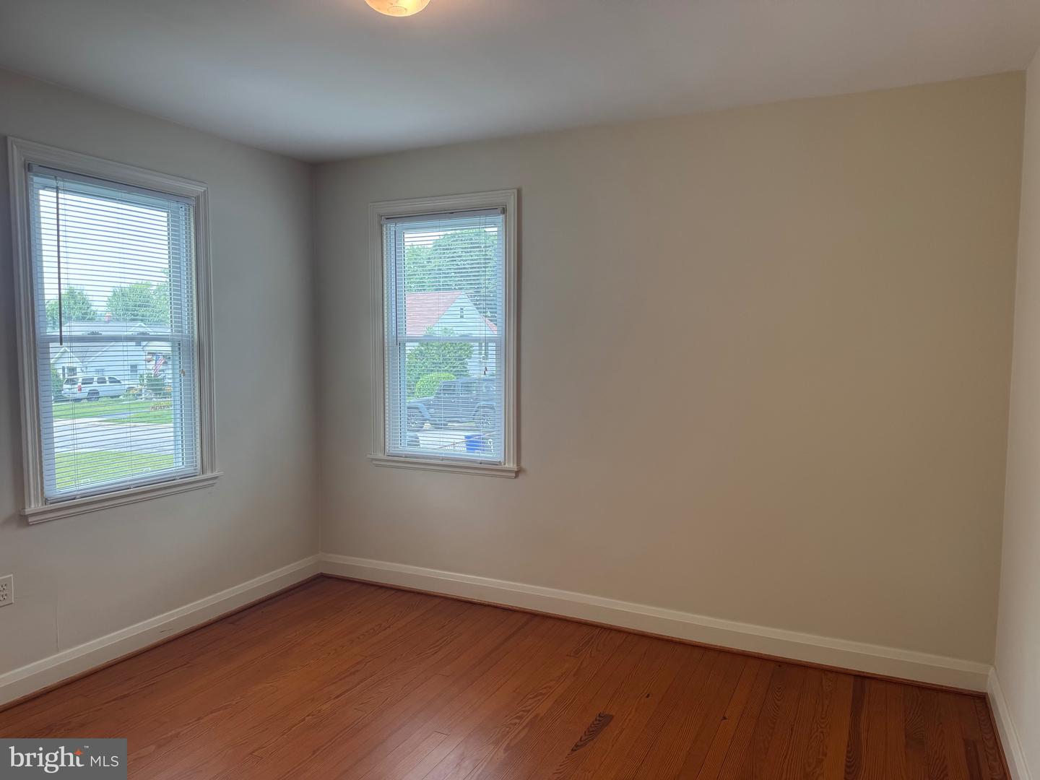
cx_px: 520
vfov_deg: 56.8
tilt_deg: -5.0
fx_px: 721
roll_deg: -0.1
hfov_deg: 71.6
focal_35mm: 24
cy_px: 390
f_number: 1.78
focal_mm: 6.76
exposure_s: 1/164
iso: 80
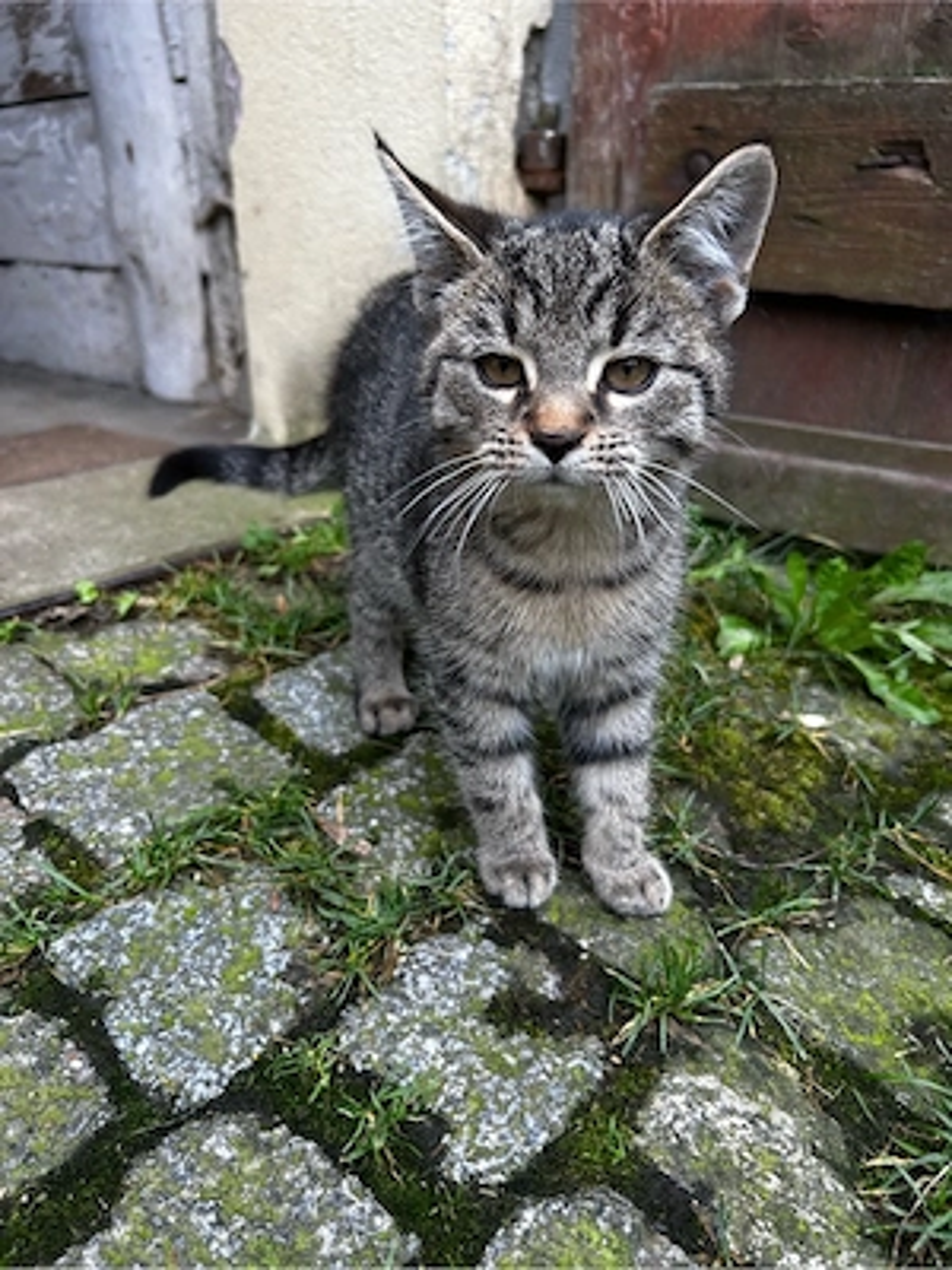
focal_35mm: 26
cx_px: 476
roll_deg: +0.1
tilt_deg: -22.8
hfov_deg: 53.1
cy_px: 635
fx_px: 953
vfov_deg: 67.3
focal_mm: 5.7
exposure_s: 1/266
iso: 40
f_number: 1.5
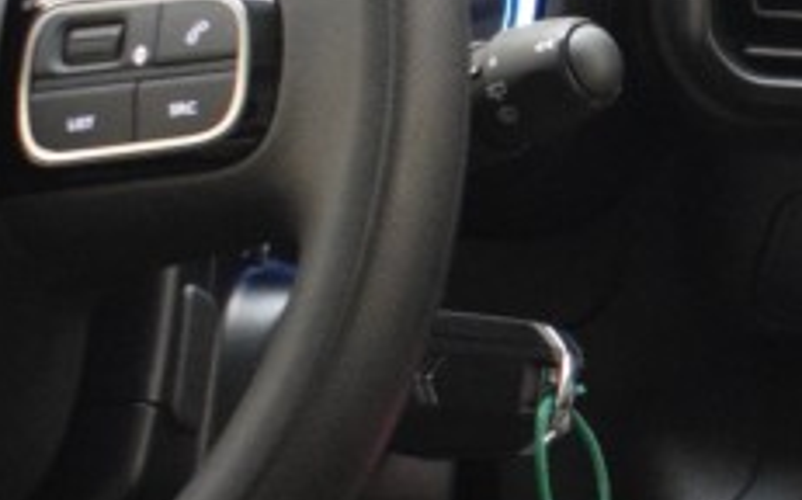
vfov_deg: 7.3
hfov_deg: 11.1
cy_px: 486
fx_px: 3910
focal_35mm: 179
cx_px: 1305
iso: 2200
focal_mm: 18
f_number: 3.5
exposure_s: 1/30
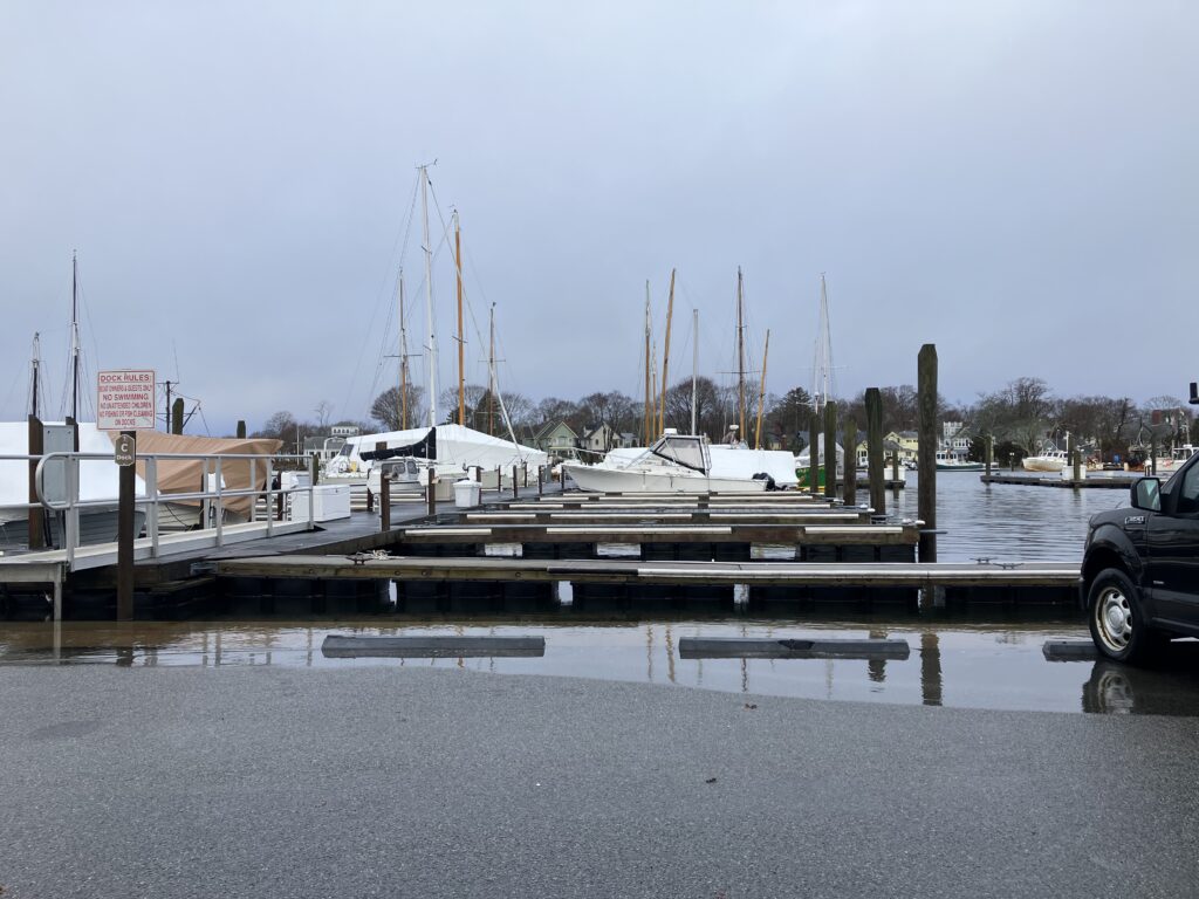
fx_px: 970
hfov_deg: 63.4
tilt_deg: +1.5
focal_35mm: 28
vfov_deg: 49.7
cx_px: 600
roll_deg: +0.8
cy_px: 450
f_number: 1.8
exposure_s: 1/600
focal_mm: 3.99
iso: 32
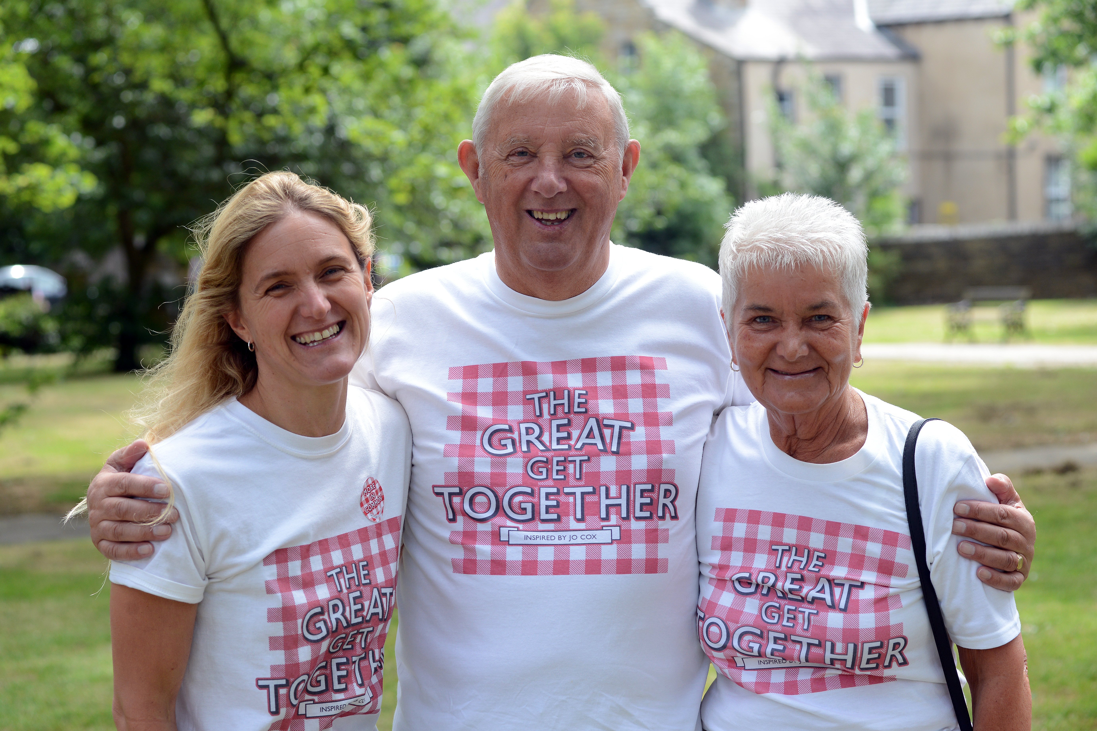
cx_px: 548
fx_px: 2438
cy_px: 366
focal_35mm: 80
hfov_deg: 25.4
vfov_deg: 17.1
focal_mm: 80
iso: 400
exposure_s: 1/320
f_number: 5.6
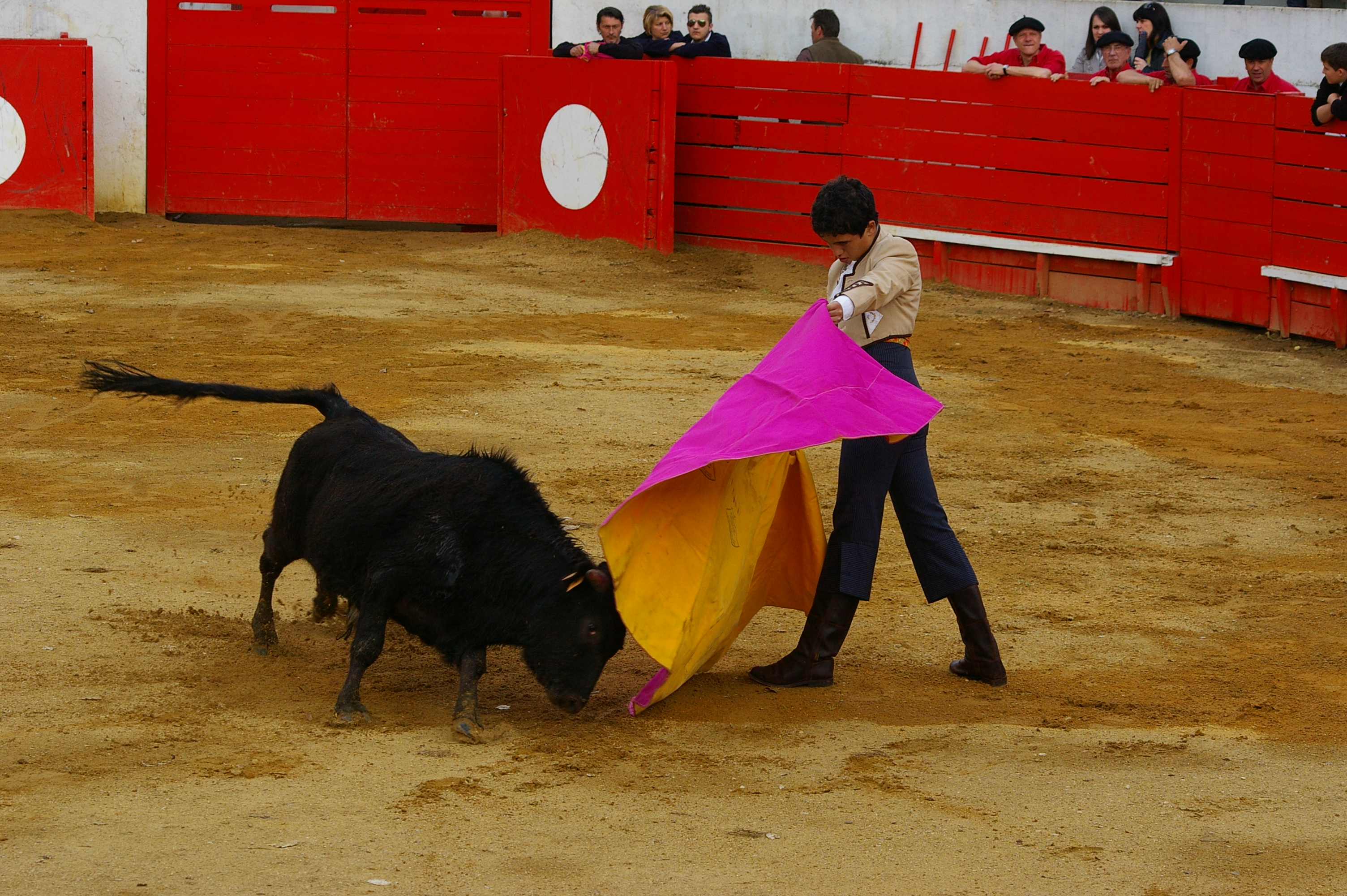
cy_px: 448
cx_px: 674
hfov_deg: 17.1
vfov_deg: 11.4
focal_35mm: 120
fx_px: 4486
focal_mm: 80
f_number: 8
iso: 400
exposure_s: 1/350
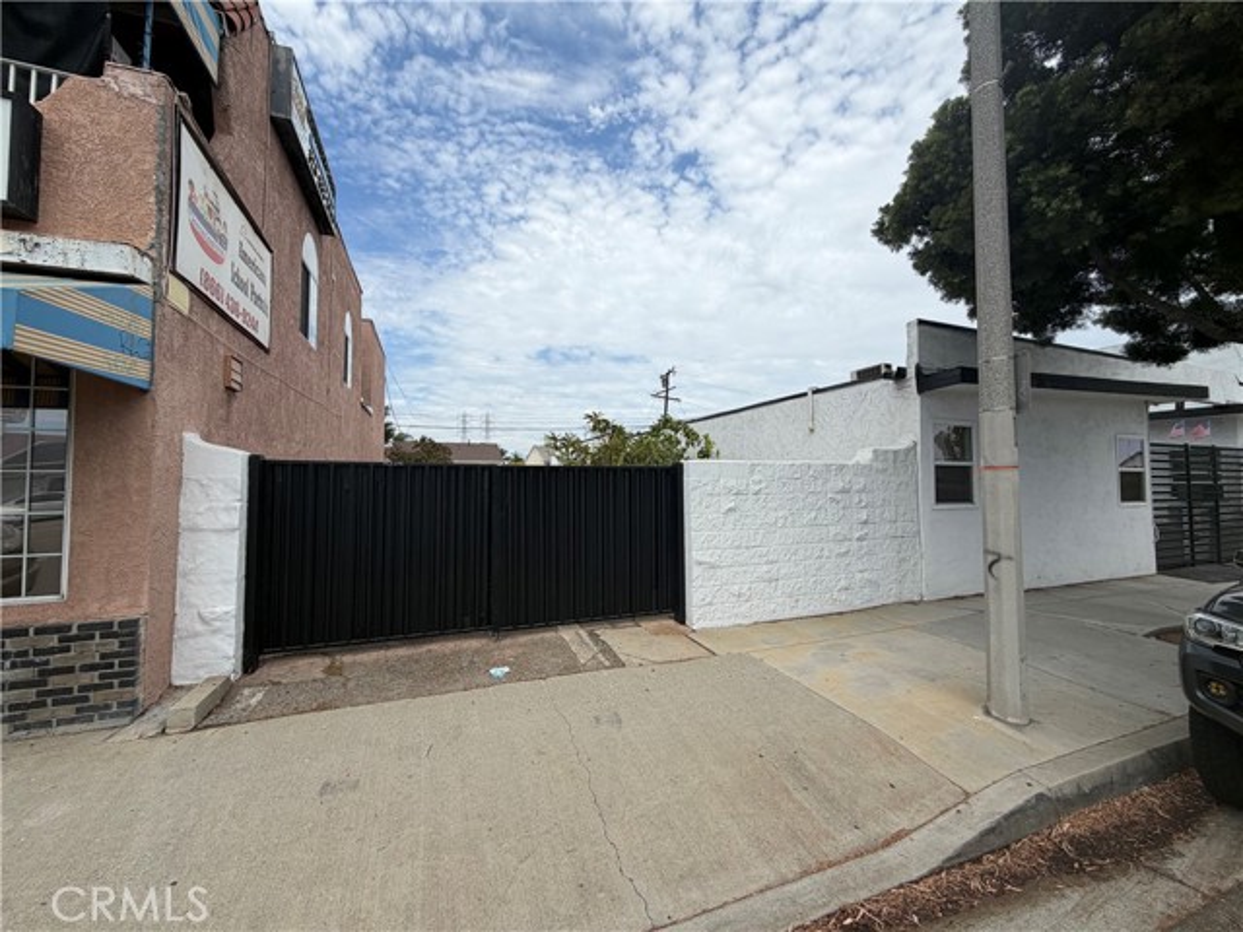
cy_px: 466
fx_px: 503
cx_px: 622
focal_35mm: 14
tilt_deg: +1.6
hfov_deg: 102.1
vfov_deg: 85.7
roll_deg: +0.4
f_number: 2.2
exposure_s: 1/1235
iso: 20
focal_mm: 2.22
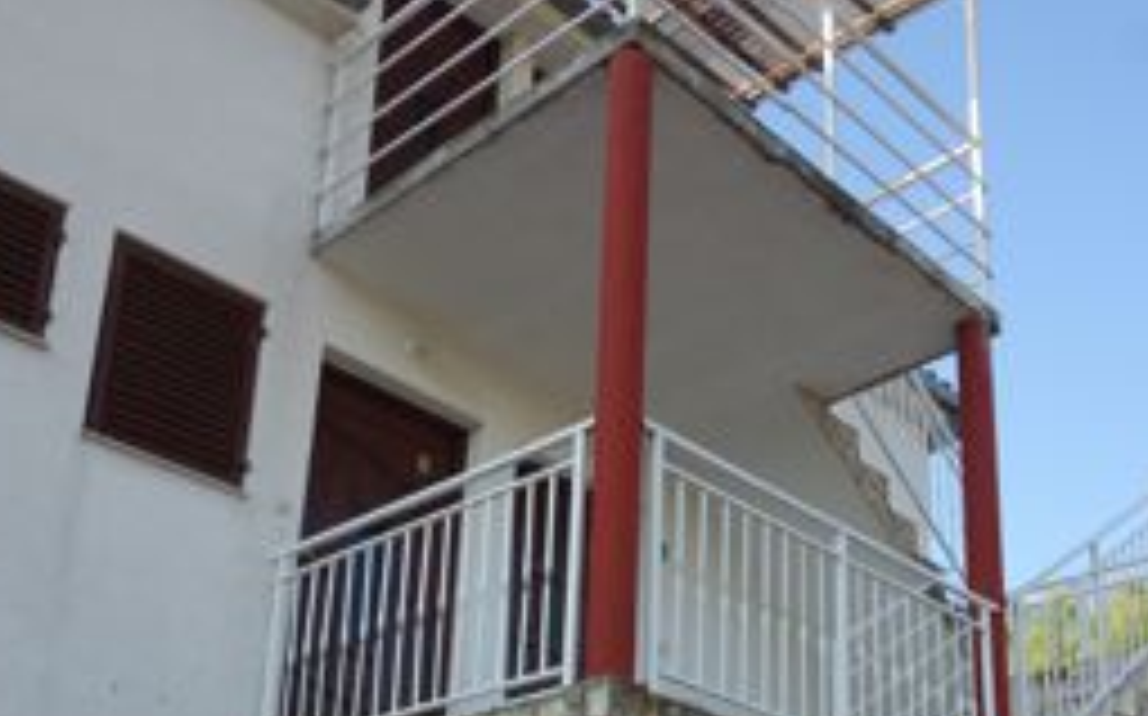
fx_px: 1532
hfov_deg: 41.1
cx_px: 594
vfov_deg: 25.2
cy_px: 689
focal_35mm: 49
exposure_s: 1/160
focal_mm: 10.4
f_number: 5.6
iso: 125
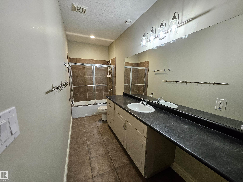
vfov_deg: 89.9
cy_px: 91
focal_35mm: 13
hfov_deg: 106.2
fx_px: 91
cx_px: 122
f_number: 2.2
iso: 250
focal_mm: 1.74
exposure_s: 1/60
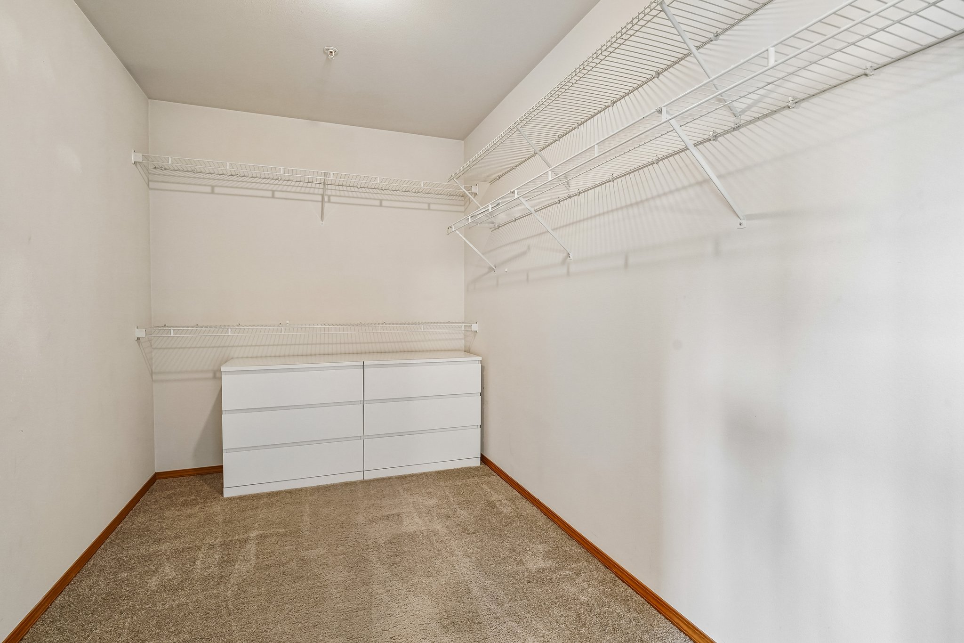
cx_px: 482
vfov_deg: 73.7
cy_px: 322
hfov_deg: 96.7
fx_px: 428
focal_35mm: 16
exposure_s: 1/6
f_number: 8
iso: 1600
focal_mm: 16
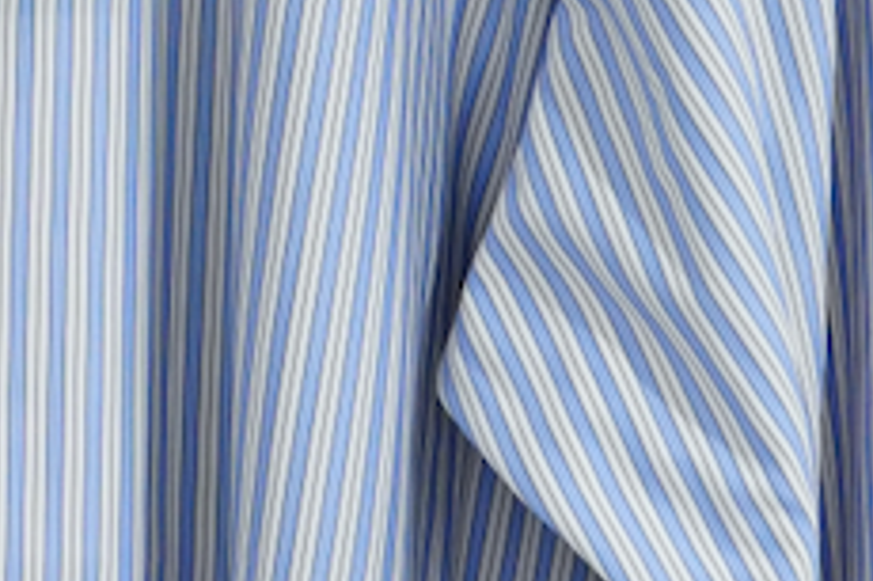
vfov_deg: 4.2
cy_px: -53
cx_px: -102
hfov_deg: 6.2
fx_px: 7972
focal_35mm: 329
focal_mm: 59
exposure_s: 1/30
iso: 1600
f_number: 10
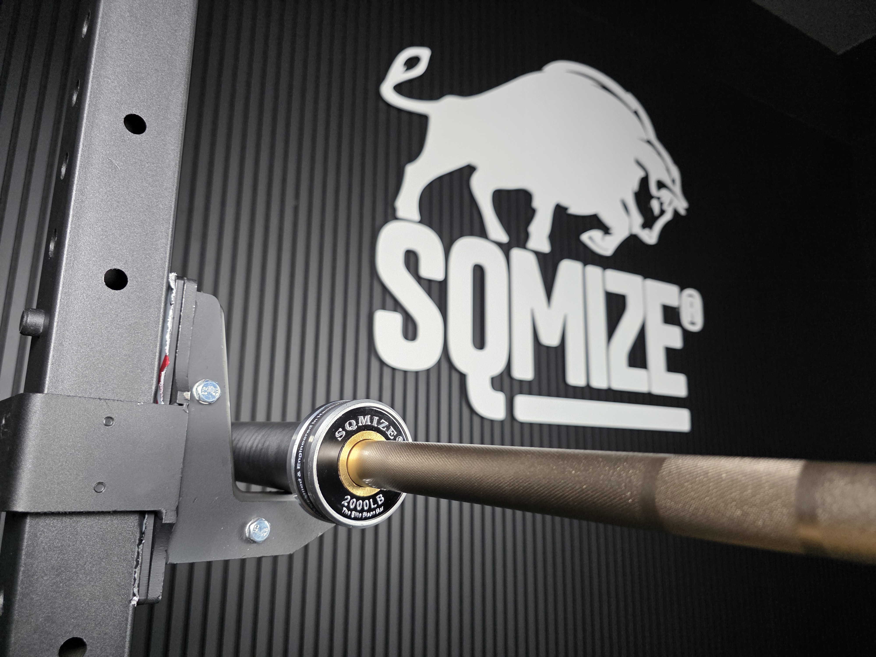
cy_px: 328
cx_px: 438
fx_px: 582
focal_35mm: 23
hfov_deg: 73.9
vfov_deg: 58.9
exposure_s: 1/100
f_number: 1.7
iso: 320
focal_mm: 6.3
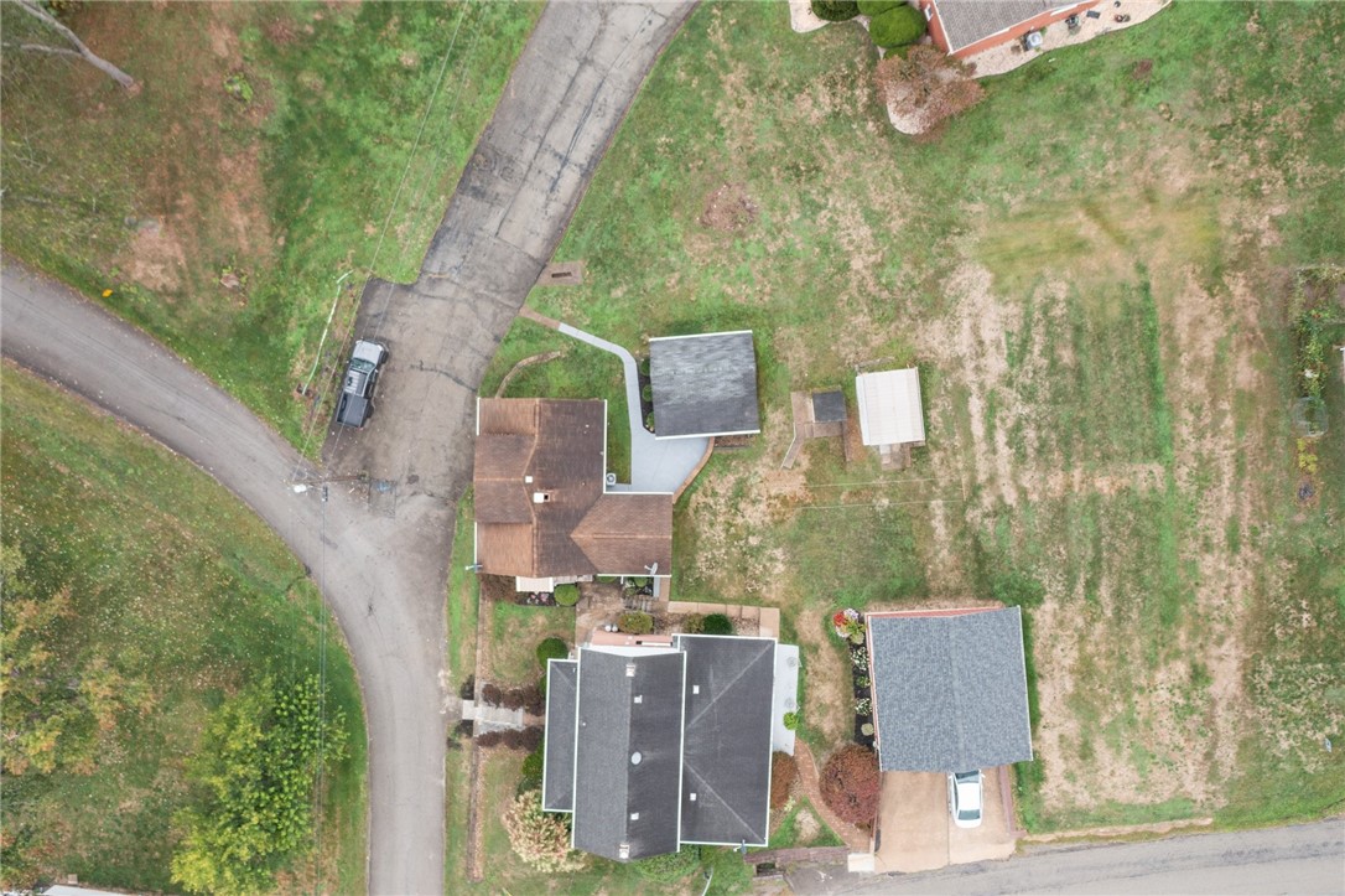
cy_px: 448
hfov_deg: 65.5
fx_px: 1046
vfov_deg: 46.4
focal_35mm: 28
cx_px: 672
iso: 100
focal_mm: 10.26
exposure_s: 1/30
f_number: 2.8
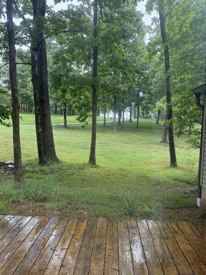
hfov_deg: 51.3
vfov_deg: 65.3
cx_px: 101
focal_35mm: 27
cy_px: 147
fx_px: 214
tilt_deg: -5.9
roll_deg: -0.8
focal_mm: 6.76
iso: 100
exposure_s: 1/280
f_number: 1.78
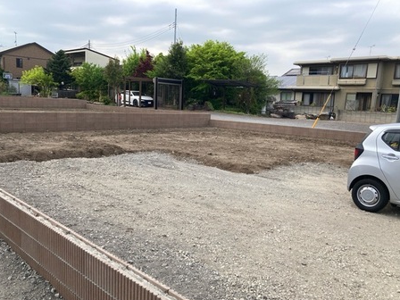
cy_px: 160
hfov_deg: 59.9
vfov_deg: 46.8
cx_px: 190
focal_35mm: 30
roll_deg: -1.4
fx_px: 347
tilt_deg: -7.0
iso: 20
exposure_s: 1/750
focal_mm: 3.99
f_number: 1.8
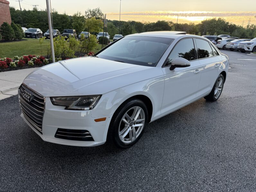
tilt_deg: -19.8
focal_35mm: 24
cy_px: 96
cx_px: 128
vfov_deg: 56.8
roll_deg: -2.6
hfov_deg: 71.6
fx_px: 177
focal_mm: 6.76
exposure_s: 1/383
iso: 100
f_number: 1.78
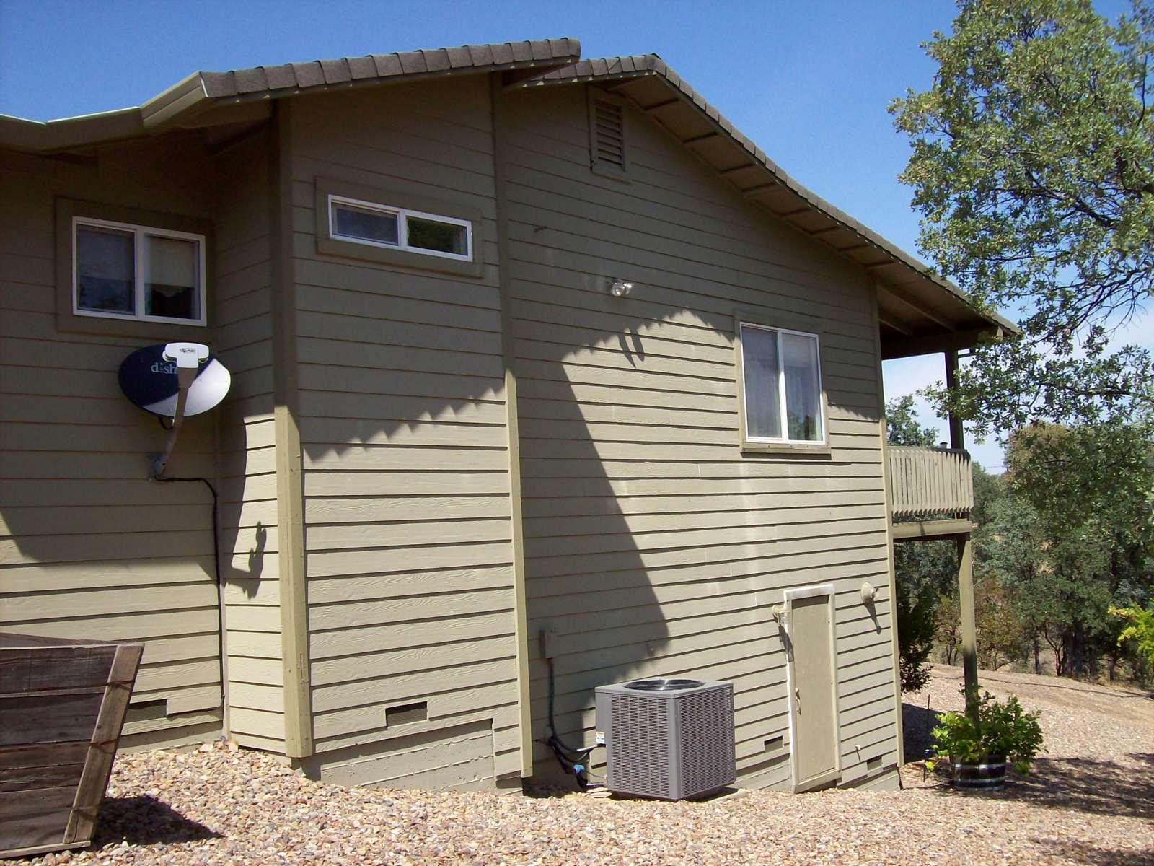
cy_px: 433
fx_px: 1200
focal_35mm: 36
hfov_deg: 51.4
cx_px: 577
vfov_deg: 39.7
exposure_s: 1/563
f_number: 4.8
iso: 80
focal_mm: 6
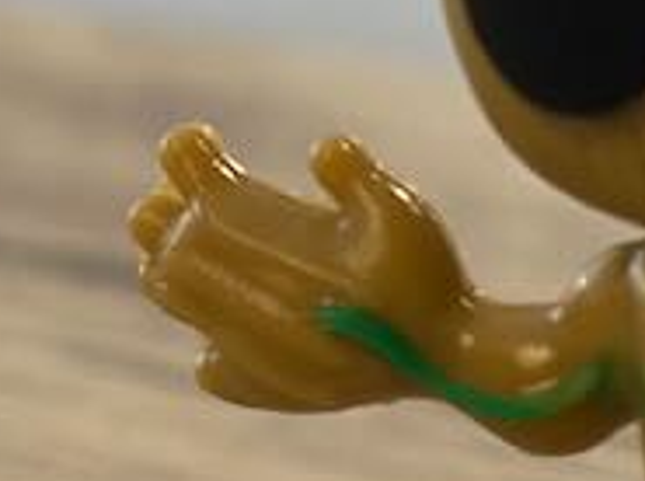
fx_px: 6193
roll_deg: -0.5
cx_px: 837
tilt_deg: -11.9
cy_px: 139
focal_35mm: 333
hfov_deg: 5.9
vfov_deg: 4.4
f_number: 1.78
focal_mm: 6.86
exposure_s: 1/50
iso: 80
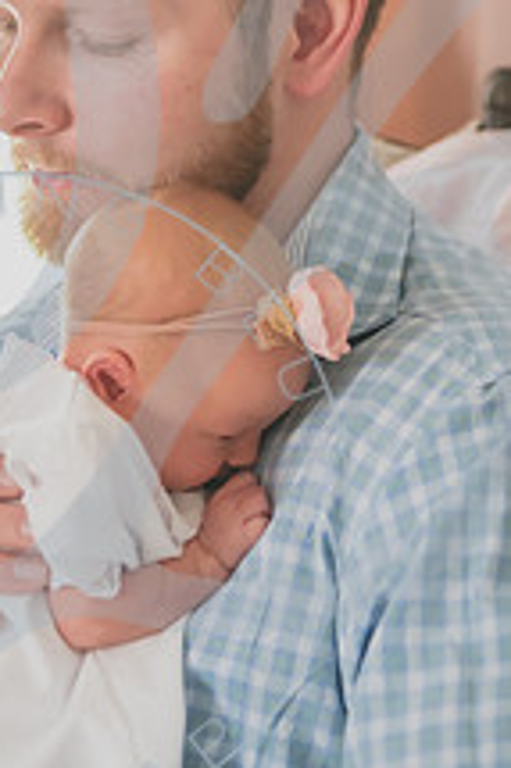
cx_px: 179
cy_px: 232
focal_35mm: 109
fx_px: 2324
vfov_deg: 18.7
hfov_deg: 12.5
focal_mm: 52
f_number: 2.8
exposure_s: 1/125
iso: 2500
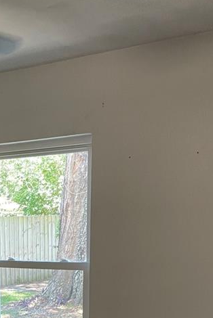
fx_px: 611
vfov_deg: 26.7
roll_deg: +2.1
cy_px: 355
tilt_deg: -12.4
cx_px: -22
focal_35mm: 69
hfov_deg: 19.0
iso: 100
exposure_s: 1/60
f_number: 1.6
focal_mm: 4.2
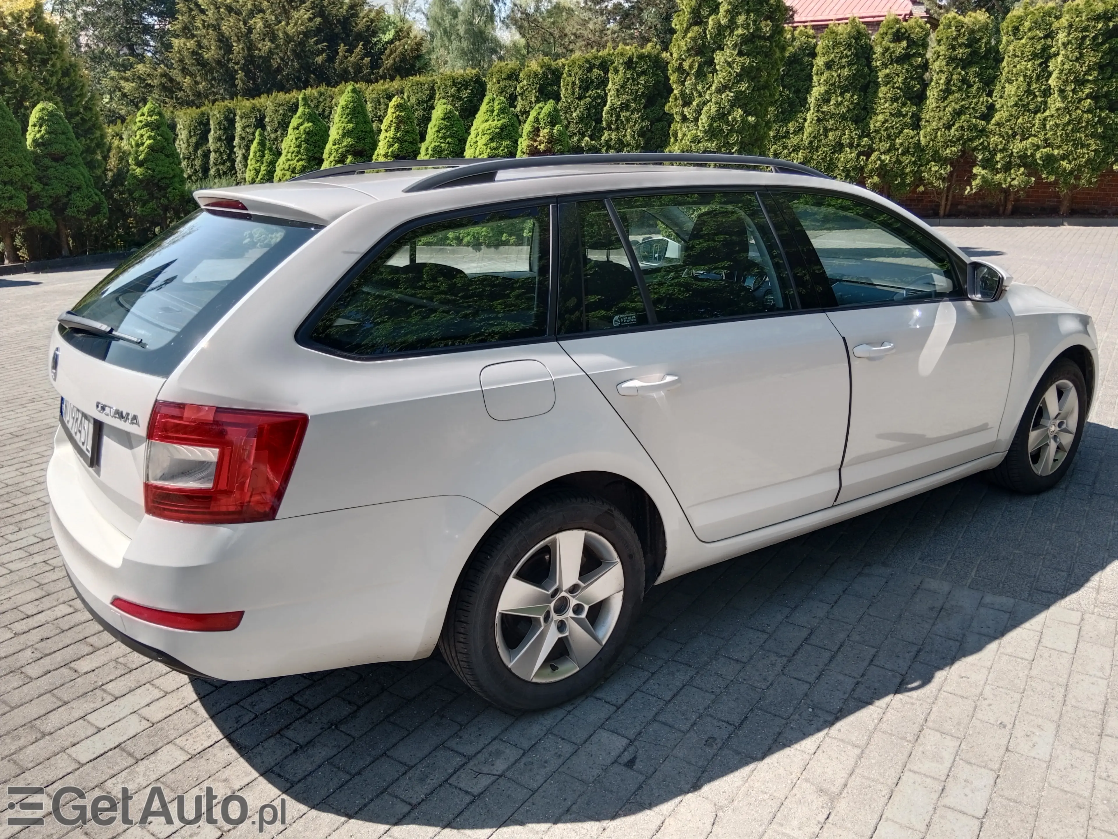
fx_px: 840
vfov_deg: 53.1
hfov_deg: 67.3
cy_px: 420
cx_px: 559
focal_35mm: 26
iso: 101
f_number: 1.8
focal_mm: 3.96
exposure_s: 1/215
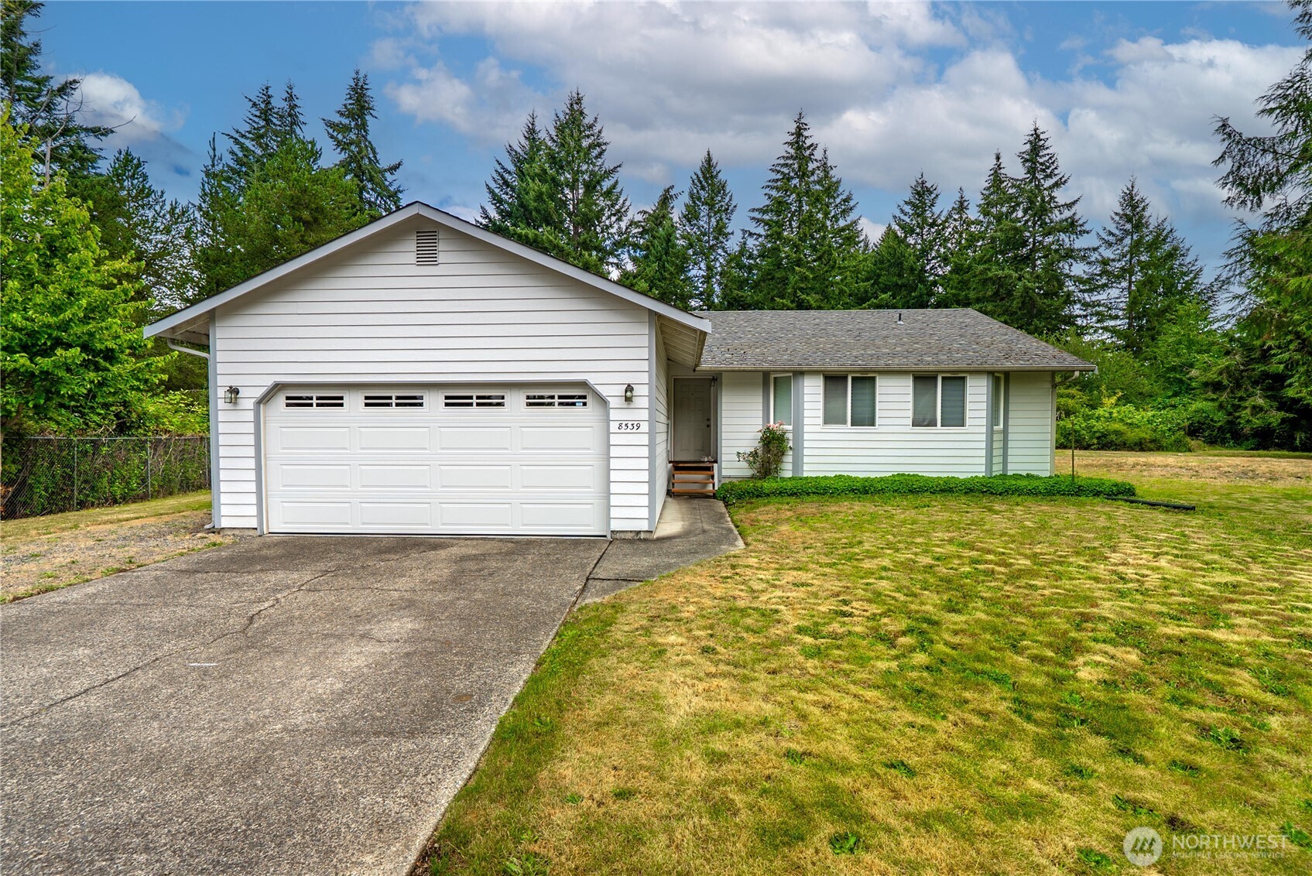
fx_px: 474
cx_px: 656
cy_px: 438
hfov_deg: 108.3
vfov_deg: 85.5
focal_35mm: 13
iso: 80
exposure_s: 1/125
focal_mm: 13
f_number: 7.1
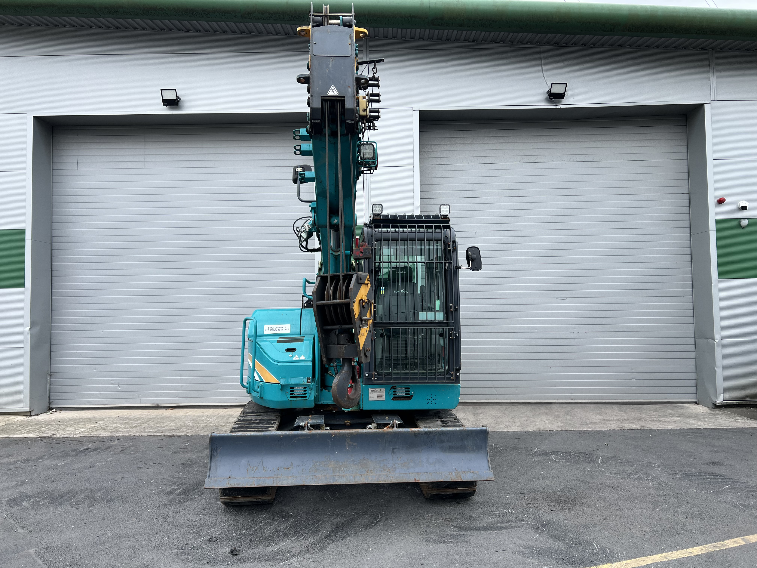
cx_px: 378
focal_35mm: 26
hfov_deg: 67.3
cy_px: 284
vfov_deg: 53.1
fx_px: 569
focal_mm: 5.7
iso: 50
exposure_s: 1/1038
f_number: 1.5
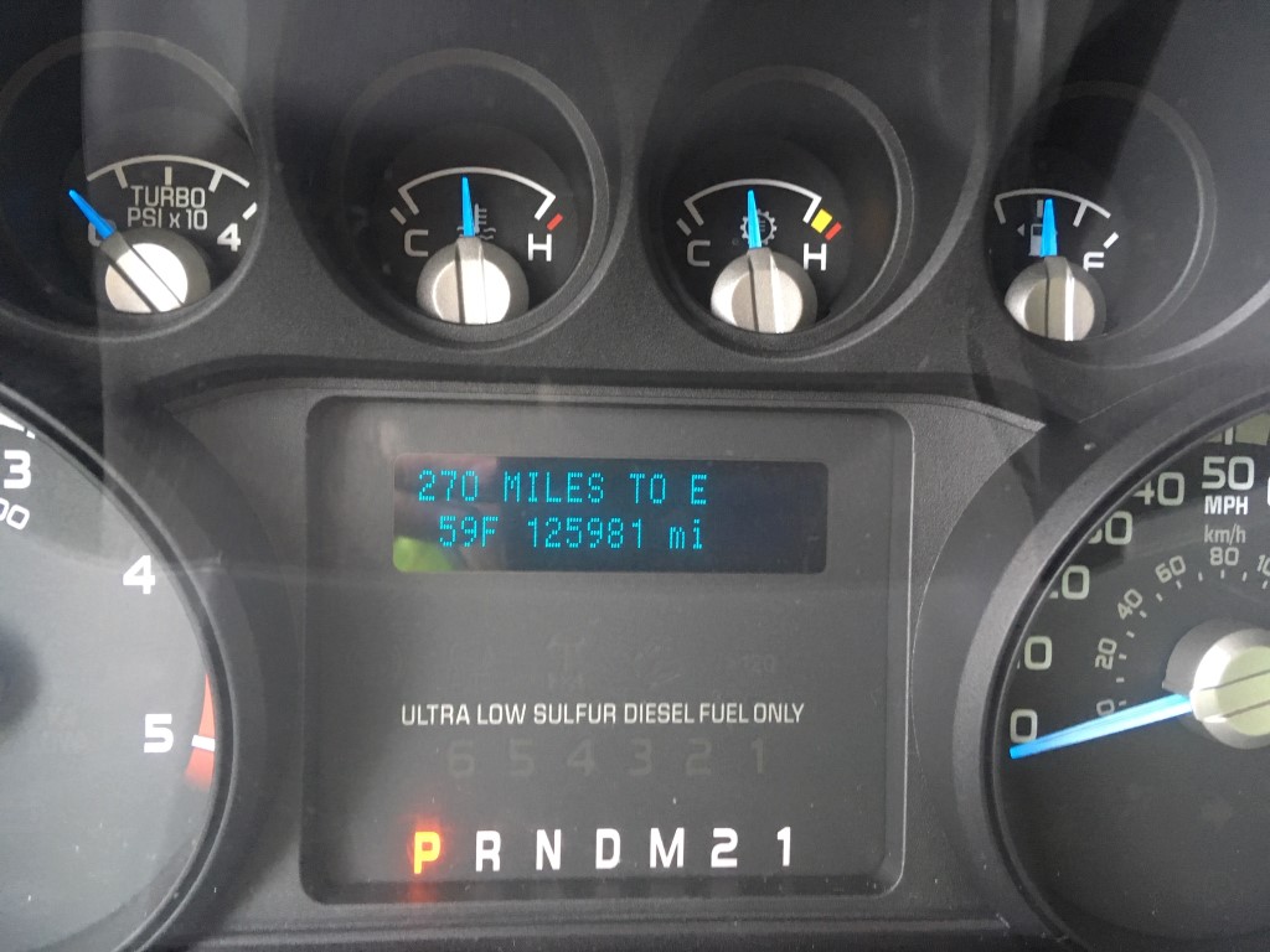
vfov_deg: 48.2
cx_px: 635
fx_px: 1064
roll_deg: -1.6
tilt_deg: -25.0
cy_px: 476
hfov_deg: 61.7
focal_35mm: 29
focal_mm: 4.15
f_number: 2.2
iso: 160
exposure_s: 1/30
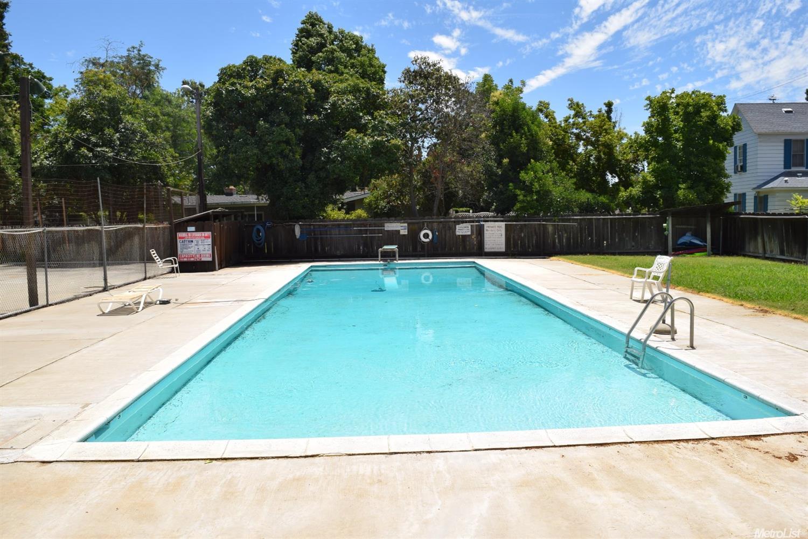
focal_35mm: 27
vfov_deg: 48.0
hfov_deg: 67.4
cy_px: 270
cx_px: 404
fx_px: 606
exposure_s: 1/200
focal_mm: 18
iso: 100
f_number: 11
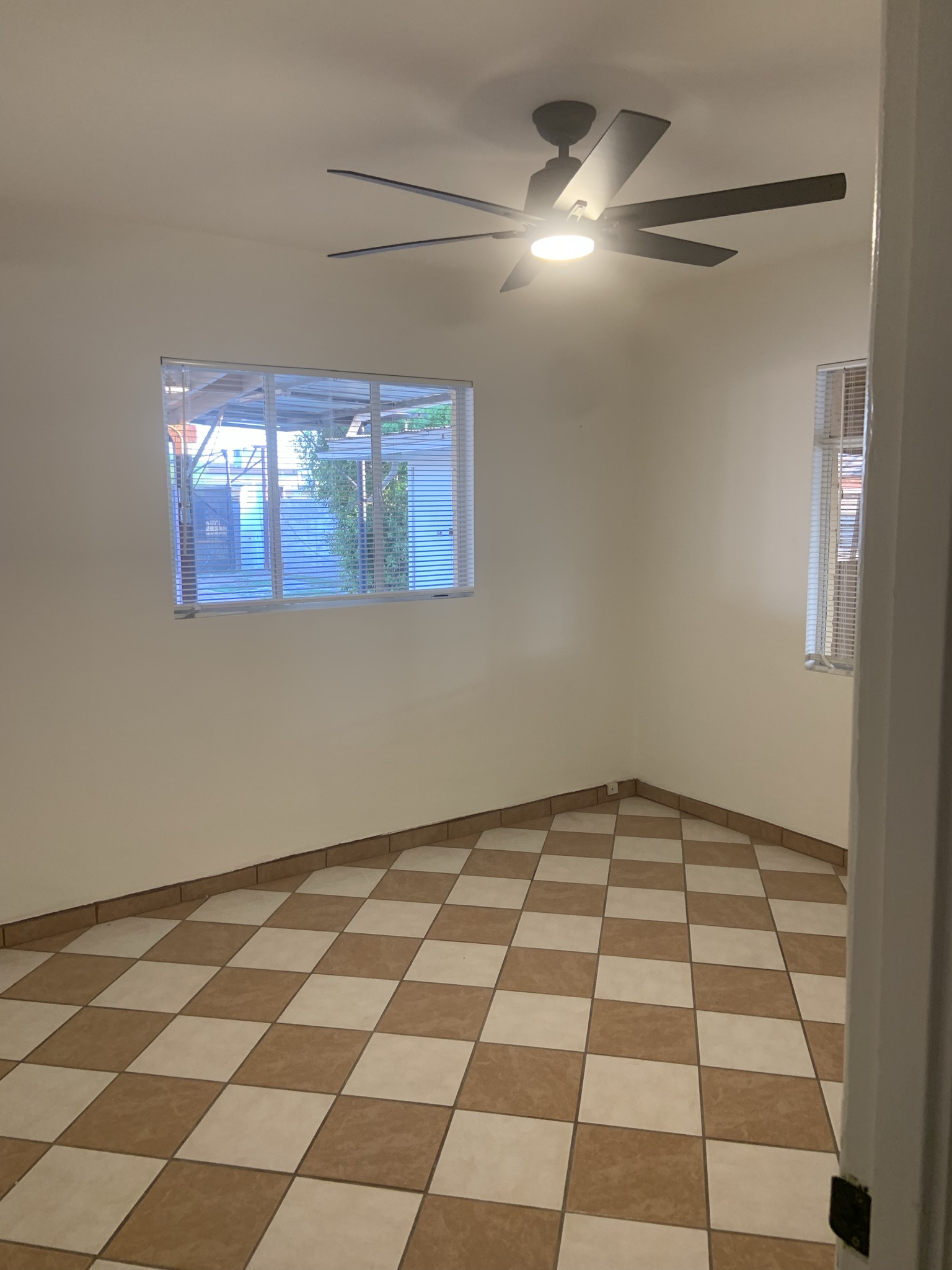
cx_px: 476
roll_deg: +0.8
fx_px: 953
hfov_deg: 53.1
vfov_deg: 67.3
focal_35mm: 26
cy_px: 635
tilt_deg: -5.5
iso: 125
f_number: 1.8
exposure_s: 1/60
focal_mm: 4.25
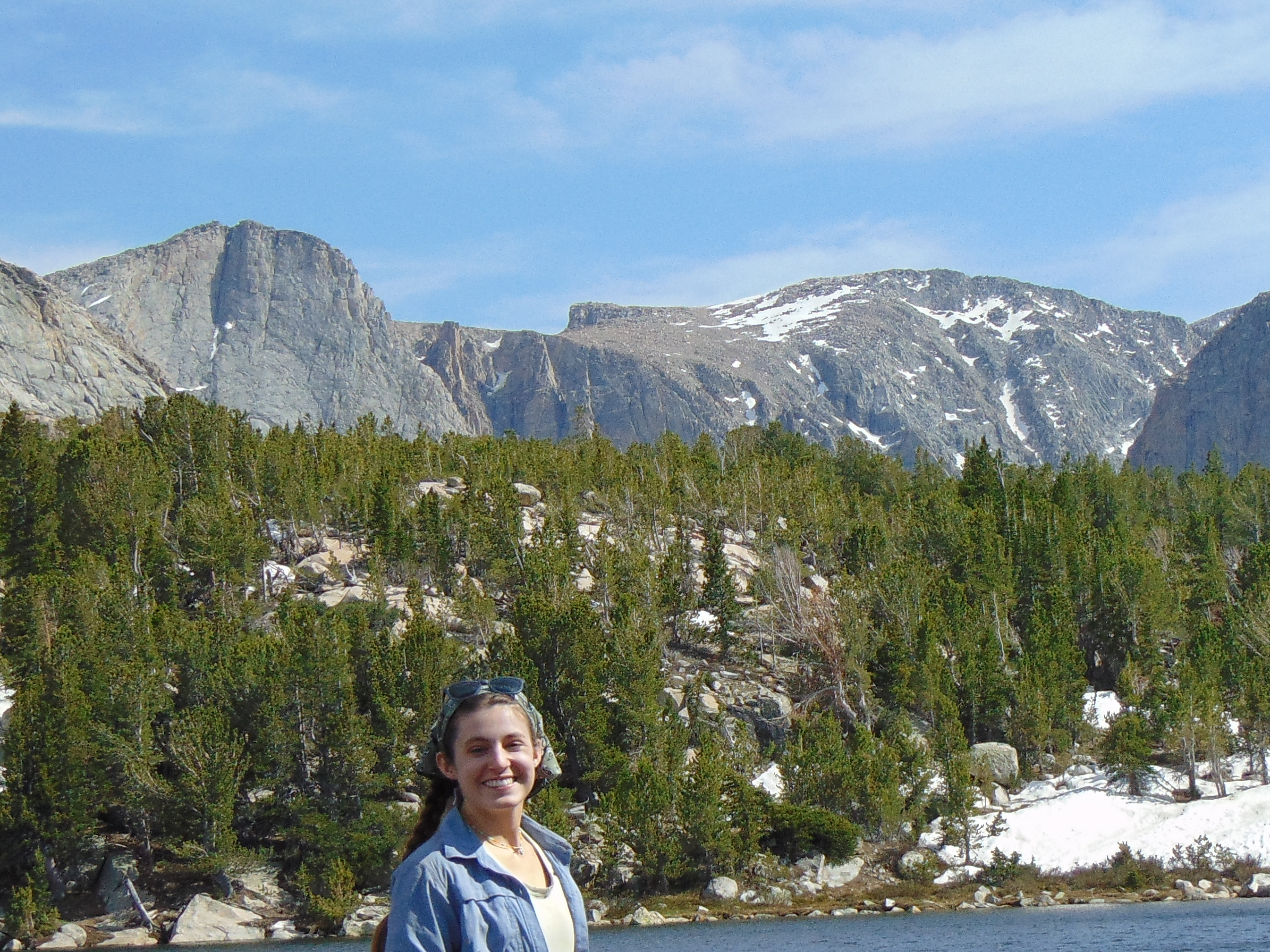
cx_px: 700
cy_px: 691
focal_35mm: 136
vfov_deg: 10.9
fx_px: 4989
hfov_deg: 14.5
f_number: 3.7
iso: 80
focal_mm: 12.8
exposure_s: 1/1000
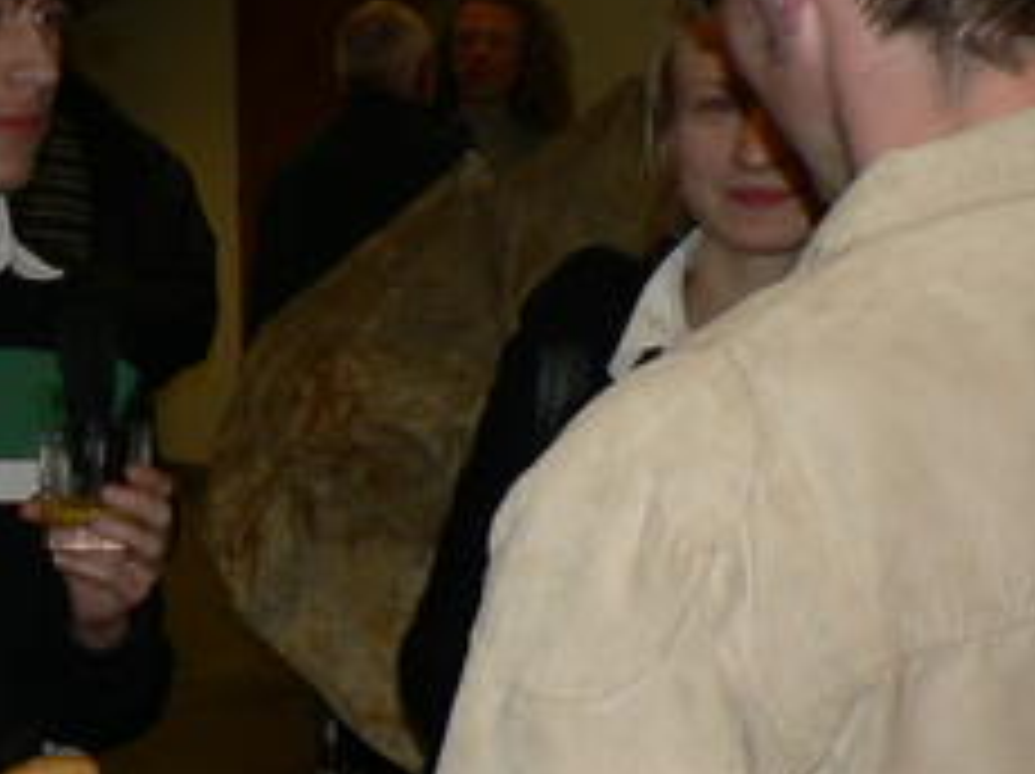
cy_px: 400
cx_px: -171
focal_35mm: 94
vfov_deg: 15.7
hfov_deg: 19.8
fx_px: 2808
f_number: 2.8
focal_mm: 6
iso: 100
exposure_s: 1/60
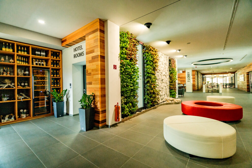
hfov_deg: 96.7
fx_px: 112
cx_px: 126
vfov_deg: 73.8
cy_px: 84
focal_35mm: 16
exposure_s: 1/15
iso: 2000
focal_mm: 16
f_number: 4
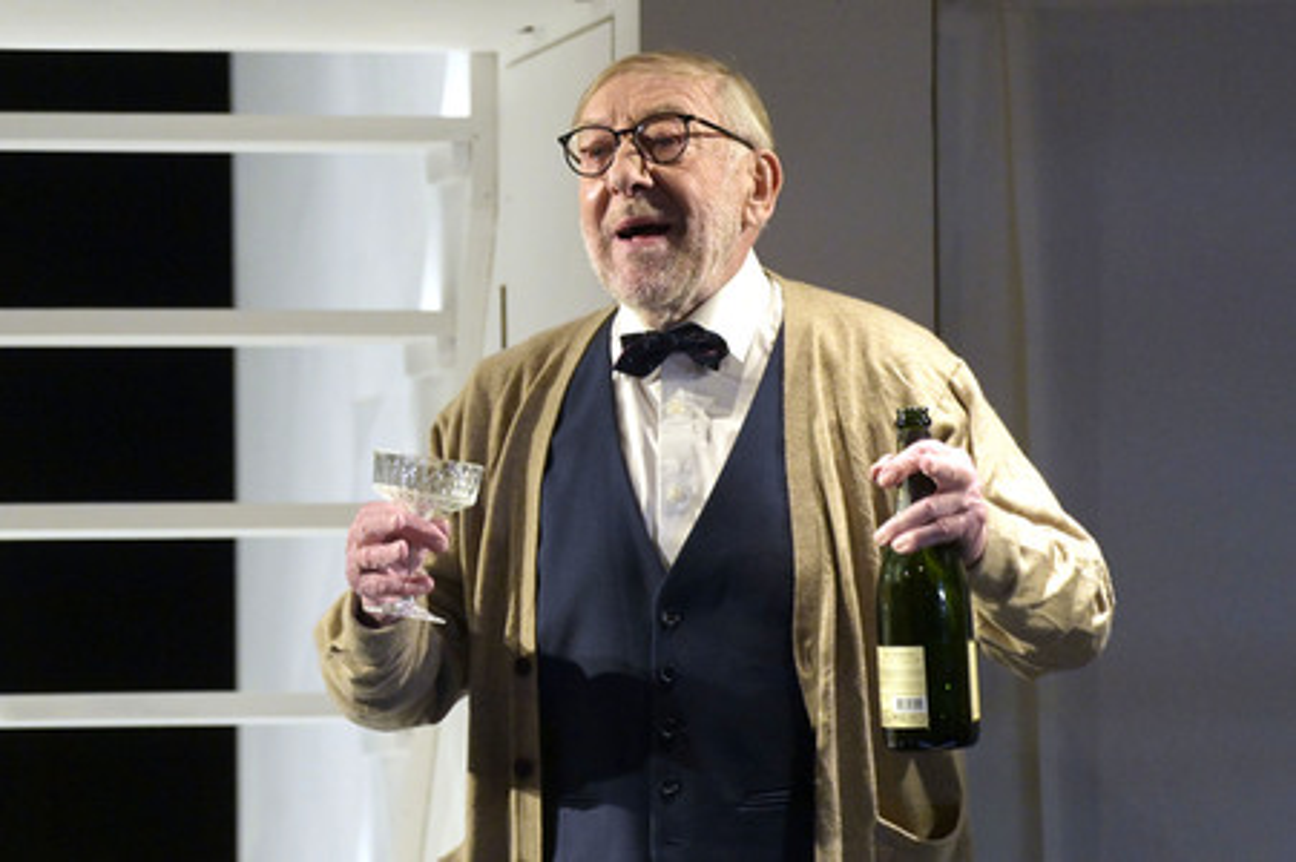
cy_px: 431
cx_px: 648
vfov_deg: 4.7
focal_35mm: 290
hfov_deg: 7.1
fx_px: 10432
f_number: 5.6
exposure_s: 1/640
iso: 8000
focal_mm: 290
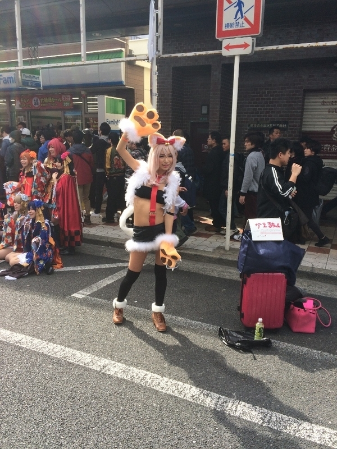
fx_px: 376
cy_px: 224
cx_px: 168
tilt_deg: -13.3
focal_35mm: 29
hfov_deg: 48.2
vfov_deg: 61.7
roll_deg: +0.9
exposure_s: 1/838
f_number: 2.2
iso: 32
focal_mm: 4.15
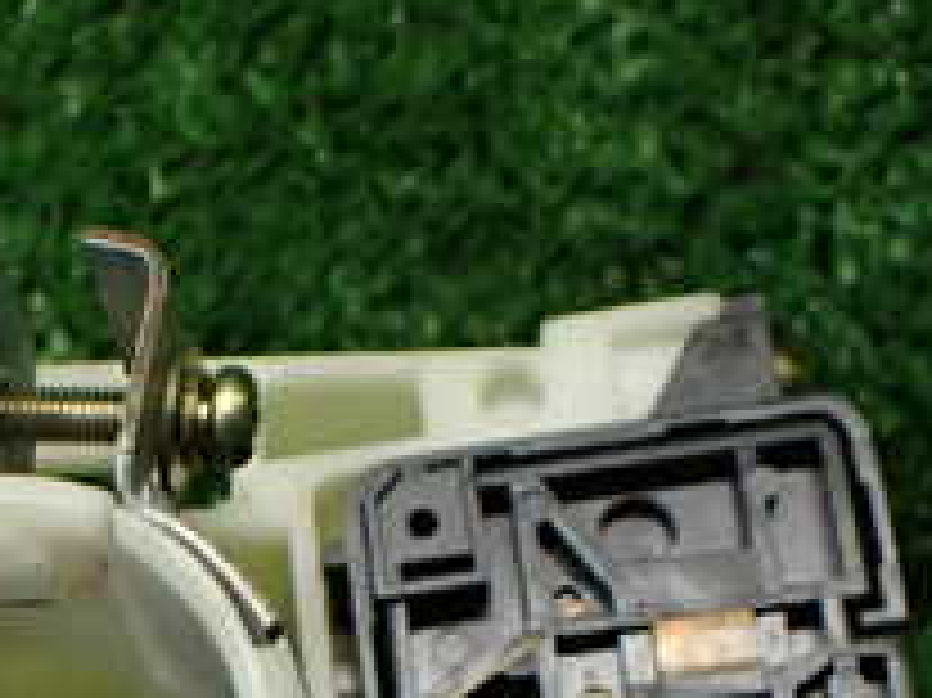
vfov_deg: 16.1
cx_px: 18
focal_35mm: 87
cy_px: 892
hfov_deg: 21.8
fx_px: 2341
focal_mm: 5.4
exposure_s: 1/125
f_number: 2.3
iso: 320
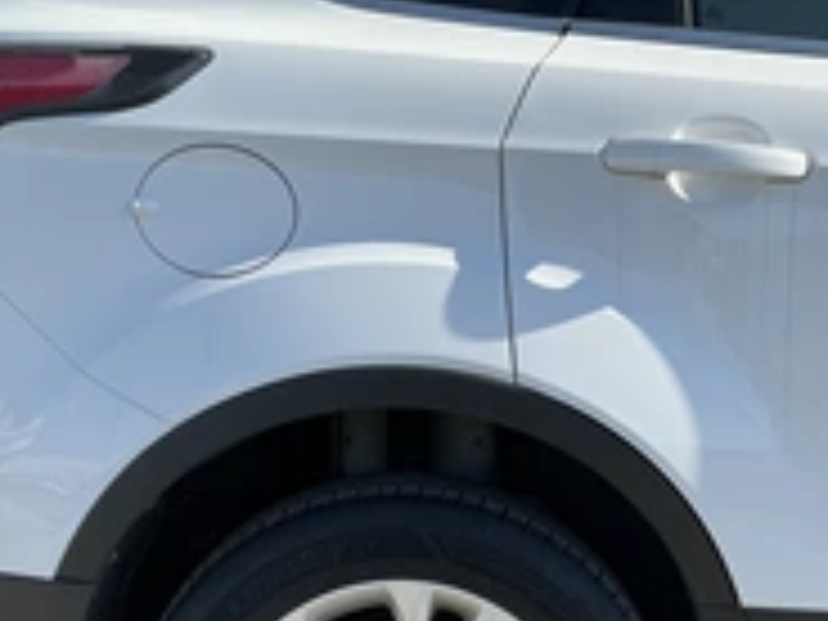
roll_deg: +0.5
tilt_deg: -10.1
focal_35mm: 61
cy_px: 518
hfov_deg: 31.5
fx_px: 1459
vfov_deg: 23.6
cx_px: 531
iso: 25
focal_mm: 3
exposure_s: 1/1055
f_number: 1.8
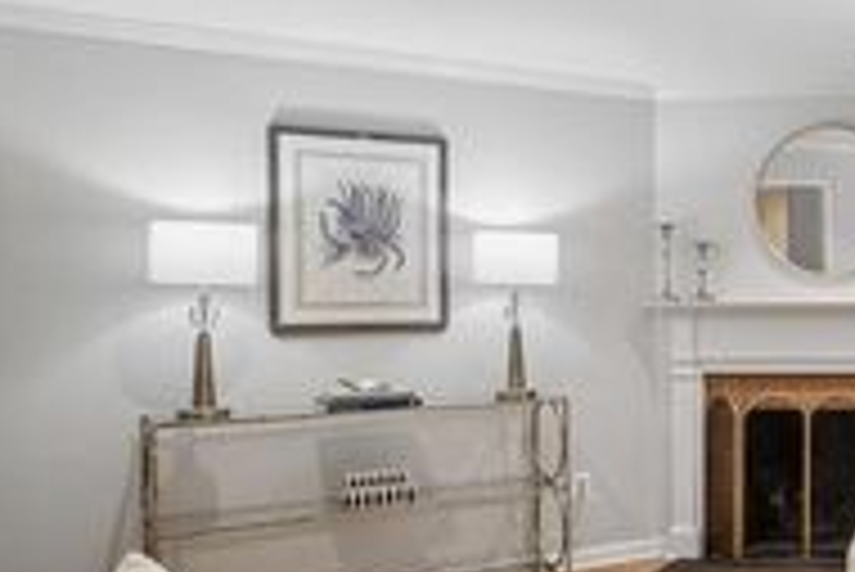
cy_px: 300
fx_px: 1029
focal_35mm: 43
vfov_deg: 31.0
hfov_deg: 35.4
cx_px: 1030
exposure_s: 1/25
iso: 500
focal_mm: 11
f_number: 8
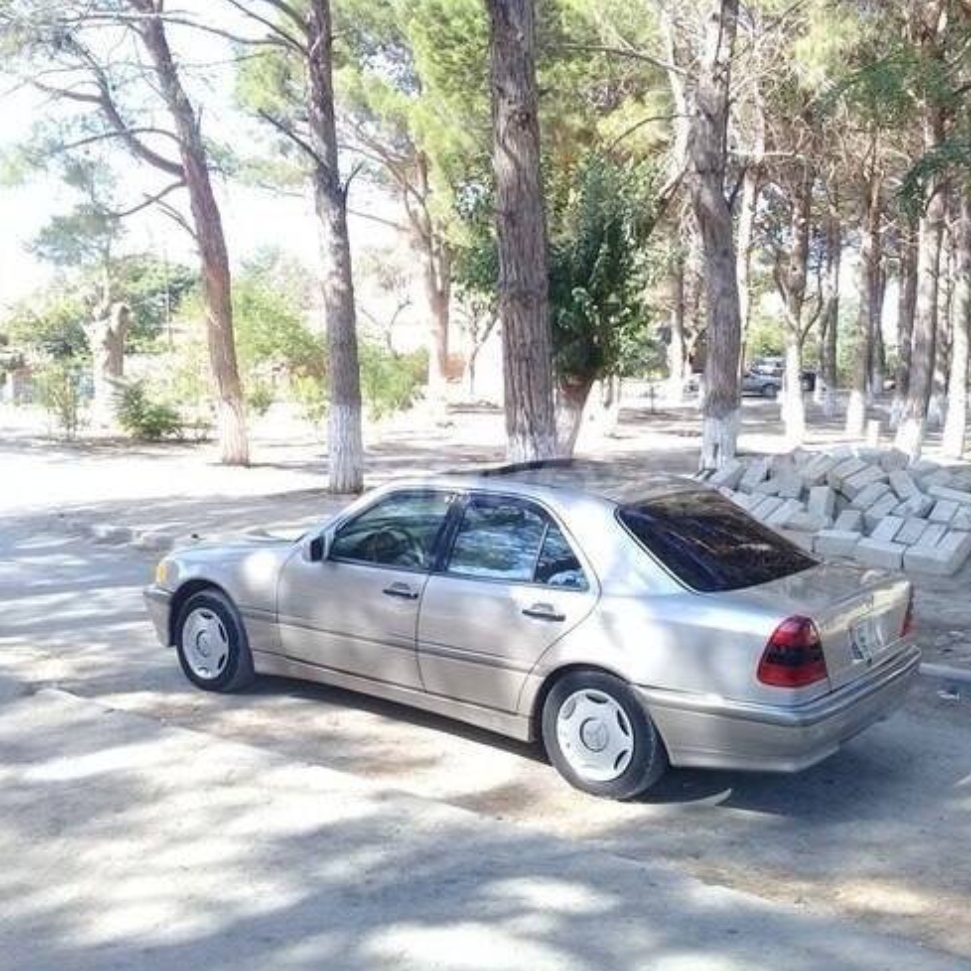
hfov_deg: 44.9
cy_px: 486
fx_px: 1174
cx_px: 528
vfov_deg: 44.9
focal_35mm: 37
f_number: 2.2
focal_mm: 3.3
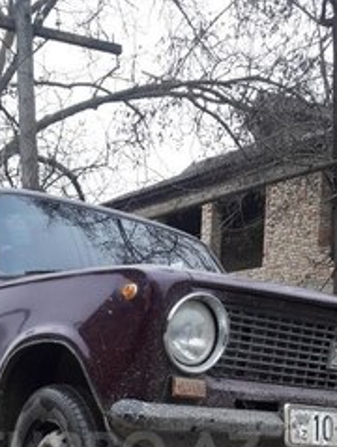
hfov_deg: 25.2
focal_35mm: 58
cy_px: 453
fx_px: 751
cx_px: 116
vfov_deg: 30.7
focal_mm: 3.7
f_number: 1.9
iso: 40
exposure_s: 1/138
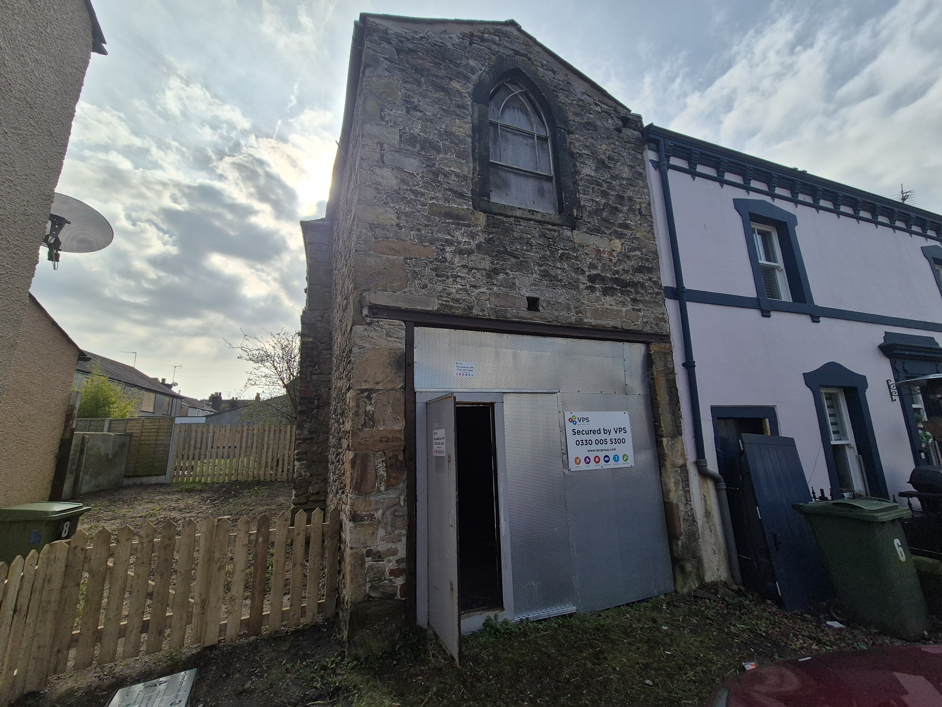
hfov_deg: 106.2
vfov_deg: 89.9
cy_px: 354
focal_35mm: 13
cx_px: 471
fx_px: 354
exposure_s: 1/3544
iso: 50
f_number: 2.2
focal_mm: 2.2
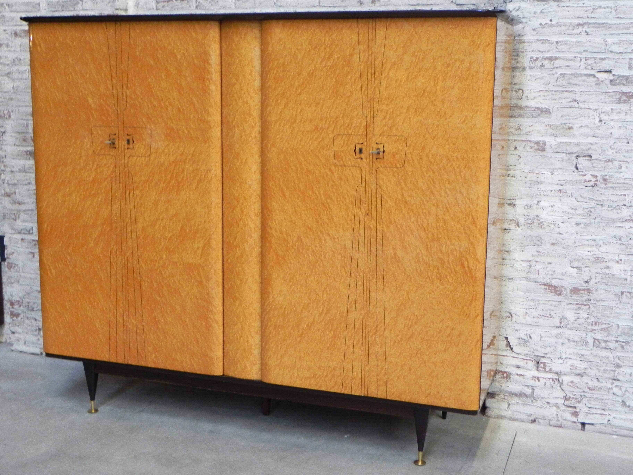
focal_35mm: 46
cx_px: 316
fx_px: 841
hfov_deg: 41.2
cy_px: 238
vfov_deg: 31.5
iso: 400
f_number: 3.2
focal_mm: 8.2
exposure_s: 1/13.3
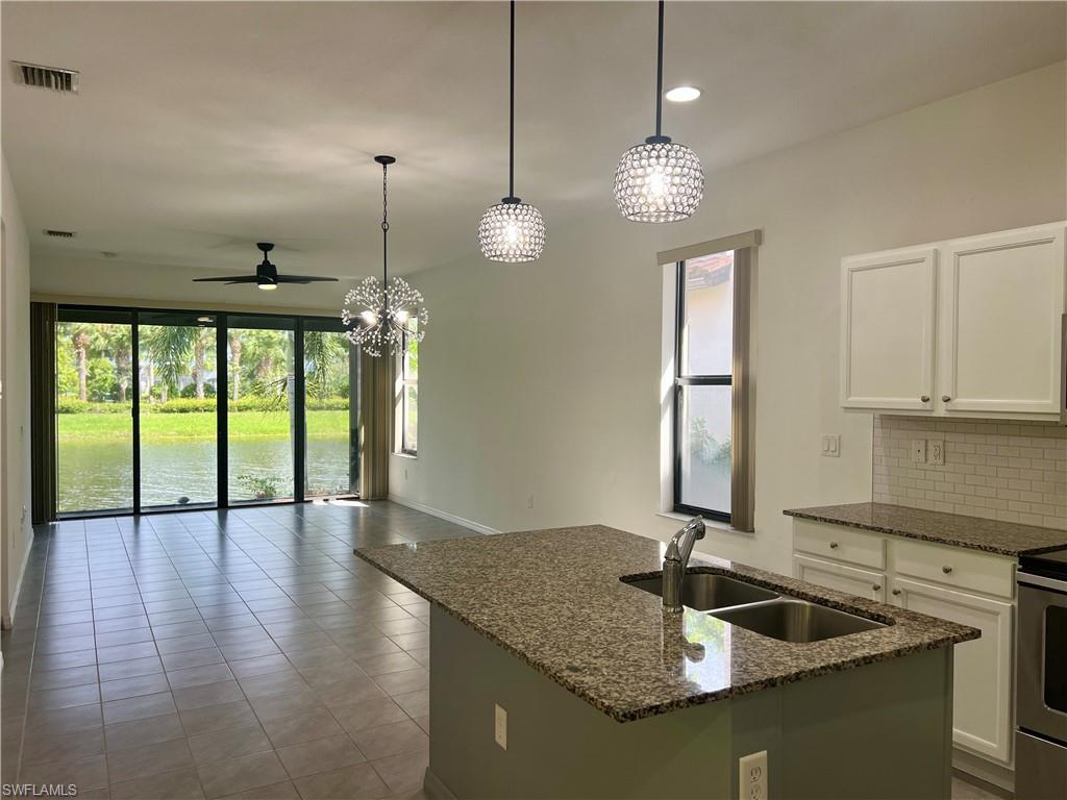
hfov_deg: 67.3
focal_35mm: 26
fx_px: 801
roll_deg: -0.7
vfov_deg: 53.1
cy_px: 400
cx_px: 534
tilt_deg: -1.5
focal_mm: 5.7
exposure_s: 1/120
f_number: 1.5
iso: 50
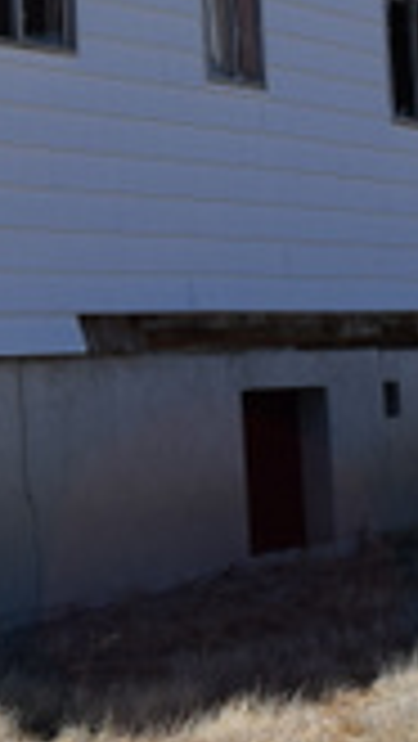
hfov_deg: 10.8
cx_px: -130
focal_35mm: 110
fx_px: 2164
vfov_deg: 18.4
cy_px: -162
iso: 200
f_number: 10
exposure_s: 1/400
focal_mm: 18
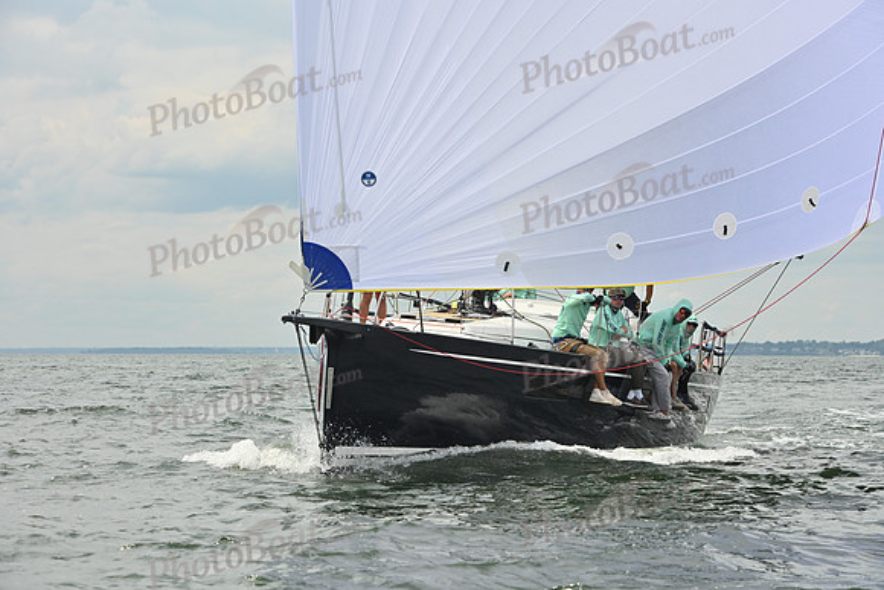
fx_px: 2702
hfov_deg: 18.6
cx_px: 442
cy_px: 295
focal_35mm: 110
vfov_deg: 12.5
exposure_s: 1/1600
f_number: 8
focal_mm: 110
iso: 320
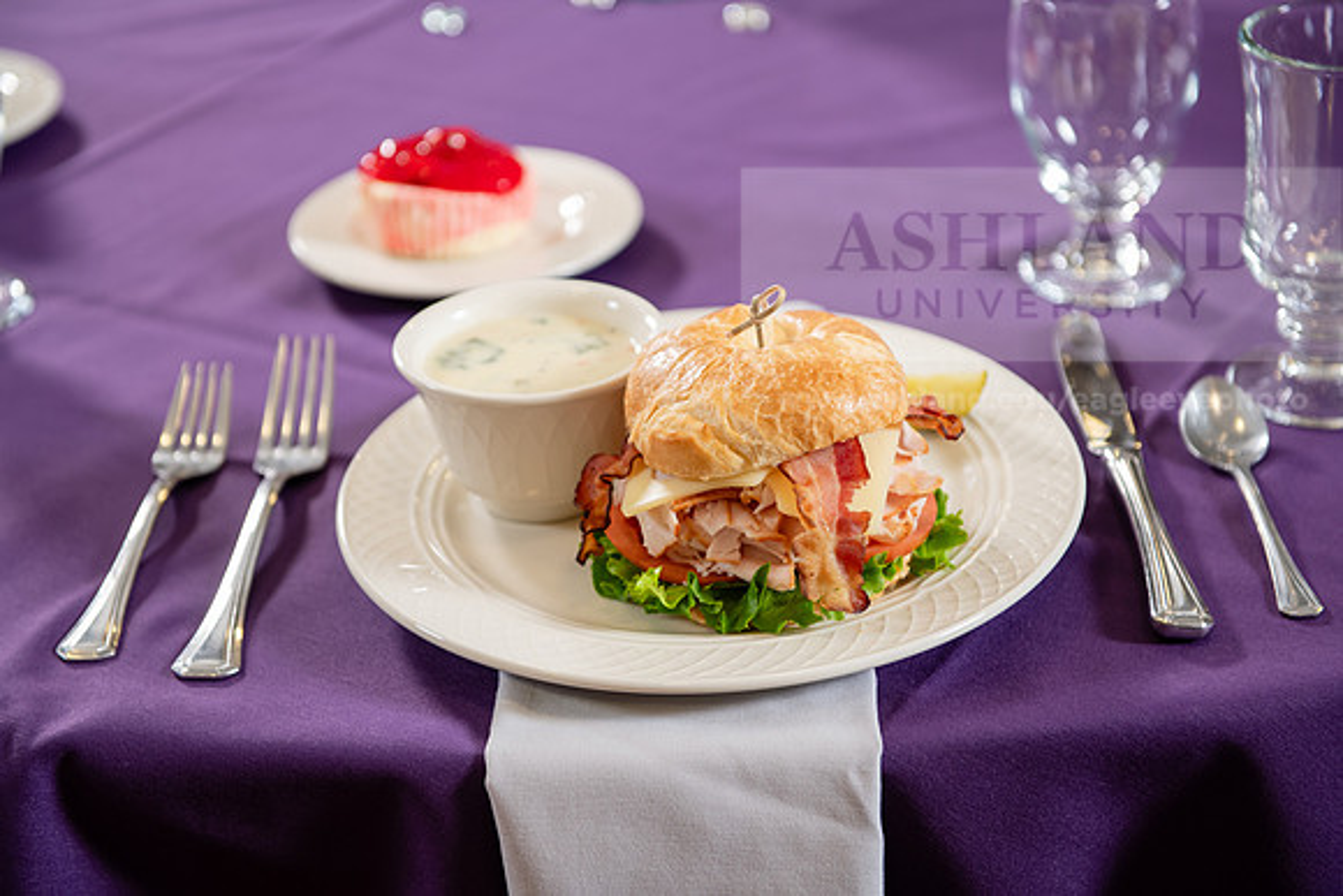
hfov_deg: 28.8
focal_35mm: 70
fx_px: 2612
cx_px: 672
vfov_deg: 19.5
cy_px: 448
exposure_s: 1/160
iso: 400
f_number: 4
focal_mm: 70
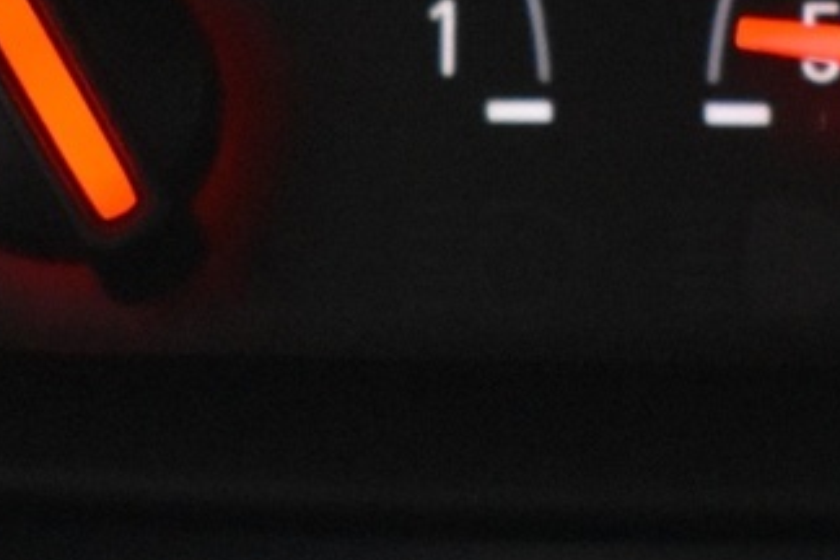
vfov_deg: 6.5
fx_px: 4900
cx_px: 568
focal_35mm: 210
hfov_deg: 9.8
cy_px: 796
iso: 3200
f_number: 4.2
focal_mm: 28
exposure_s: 1/45
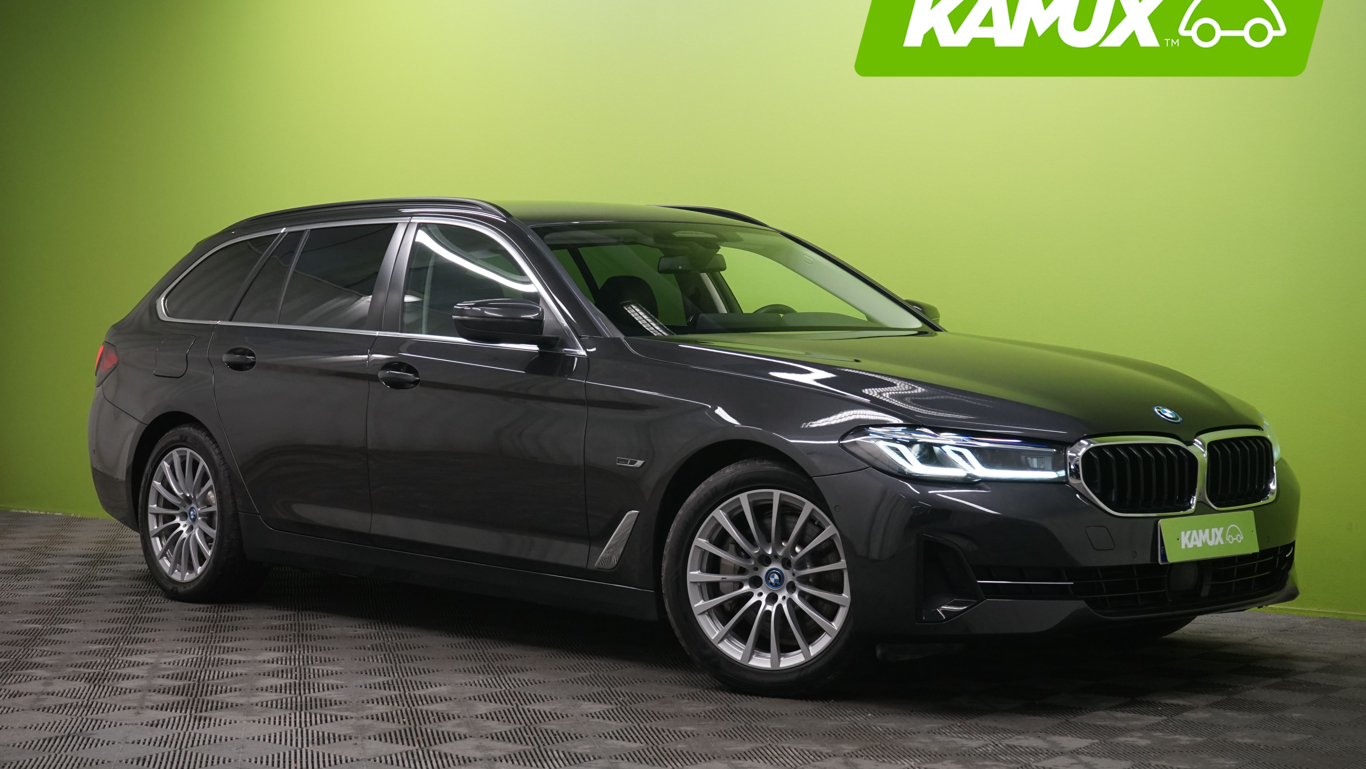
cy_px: 371
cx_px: 683
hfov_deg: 32.8
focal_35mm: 64
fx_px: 2318
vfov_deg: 18.8
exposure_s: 1/25
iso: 1600
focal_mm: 61
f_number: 8
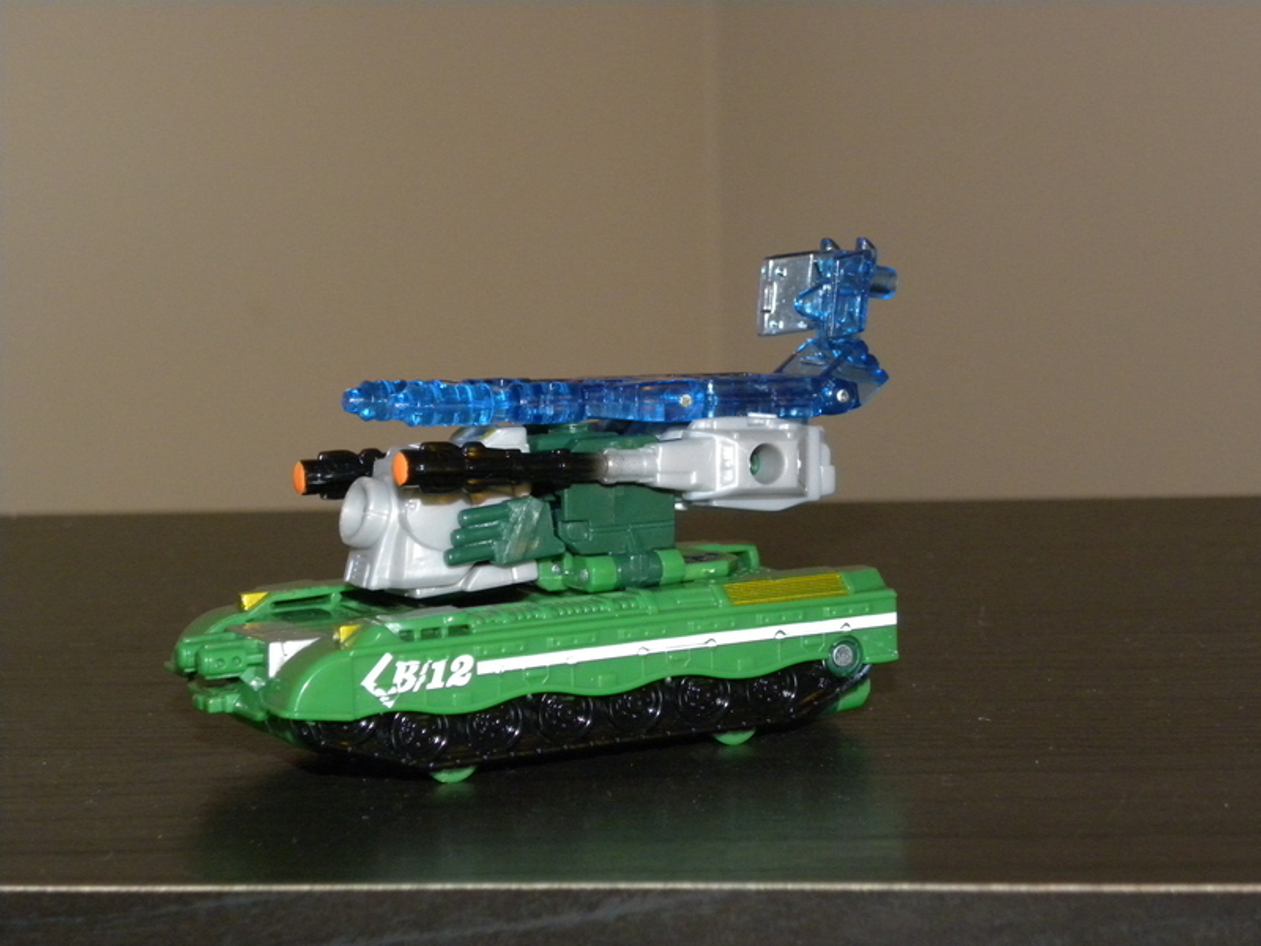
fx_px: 3096
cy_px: 473
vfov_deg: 17.4
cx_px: 630
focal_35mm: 85
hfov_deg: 23.0
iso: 400
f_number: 4
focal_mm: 15.1
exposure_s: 1/30
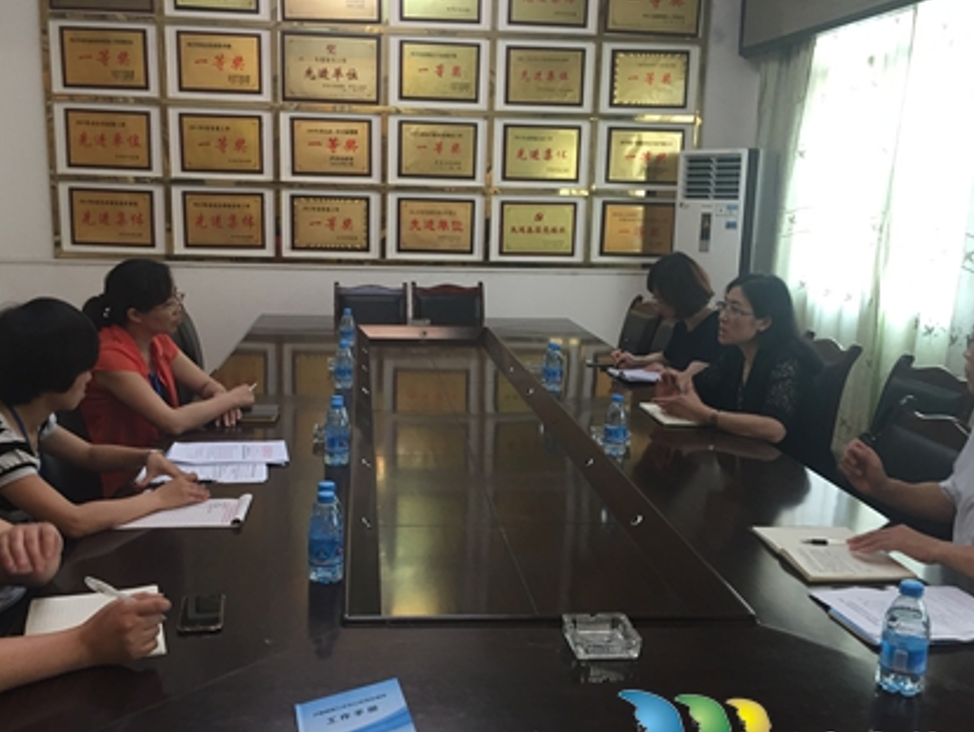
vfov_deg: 40.6
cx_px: 447
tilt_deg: -11.1
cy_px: 418
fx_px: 985
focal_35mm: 35
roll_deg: -2.8
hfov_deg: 52.5
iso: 64
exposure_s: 1/33
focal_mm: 4.15
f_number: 2.2
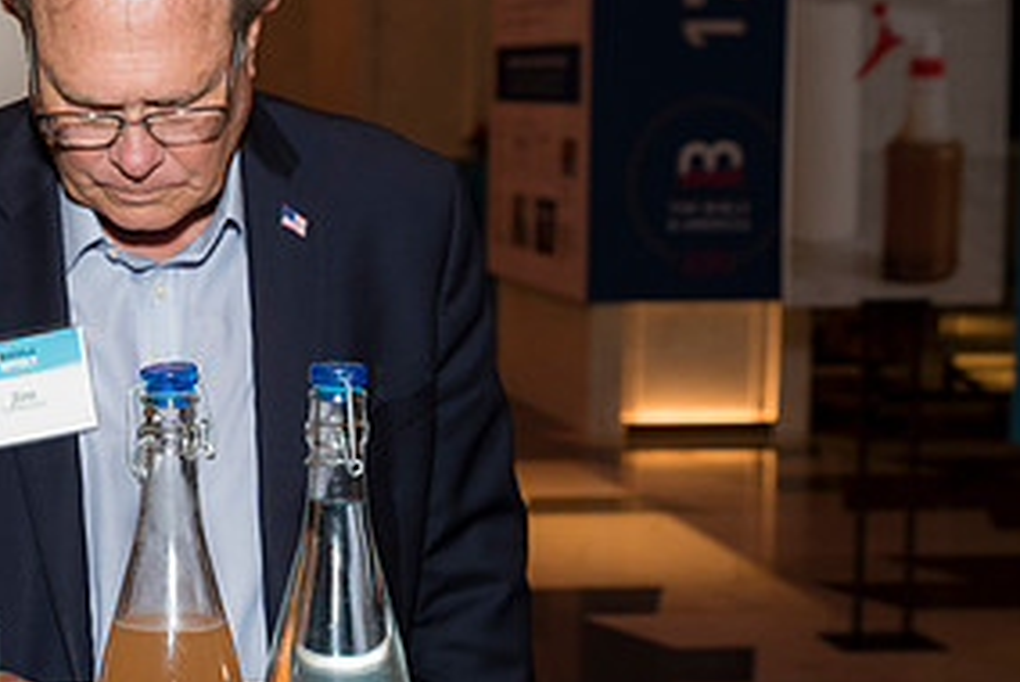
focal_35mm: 98
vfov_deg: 14.0
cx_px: 169
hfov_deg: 20.5
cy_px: 407
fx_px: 2779
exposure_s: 1/125
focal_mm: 48
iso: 800
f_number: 5.6
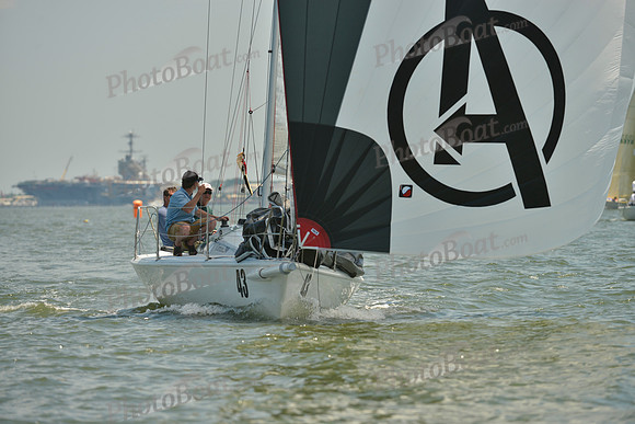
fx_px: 4763
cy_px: 212
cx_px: 318
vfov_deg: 5.1
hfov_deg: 7.6
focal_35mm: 270
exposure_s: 1/1250
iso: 200
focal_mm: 270
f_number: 5.6
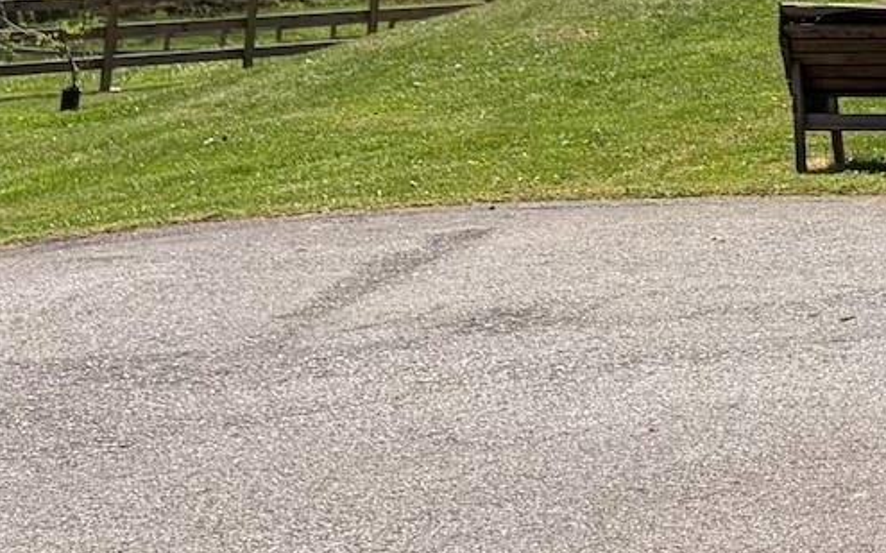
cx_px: 1359
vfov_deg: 10.4
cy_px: -608
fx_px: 2752
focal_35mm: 114
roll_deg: -2.1
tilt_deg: +7.0
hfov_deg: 16.5
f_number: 1.6
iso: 50
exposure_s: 1/4065
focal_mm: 5.96
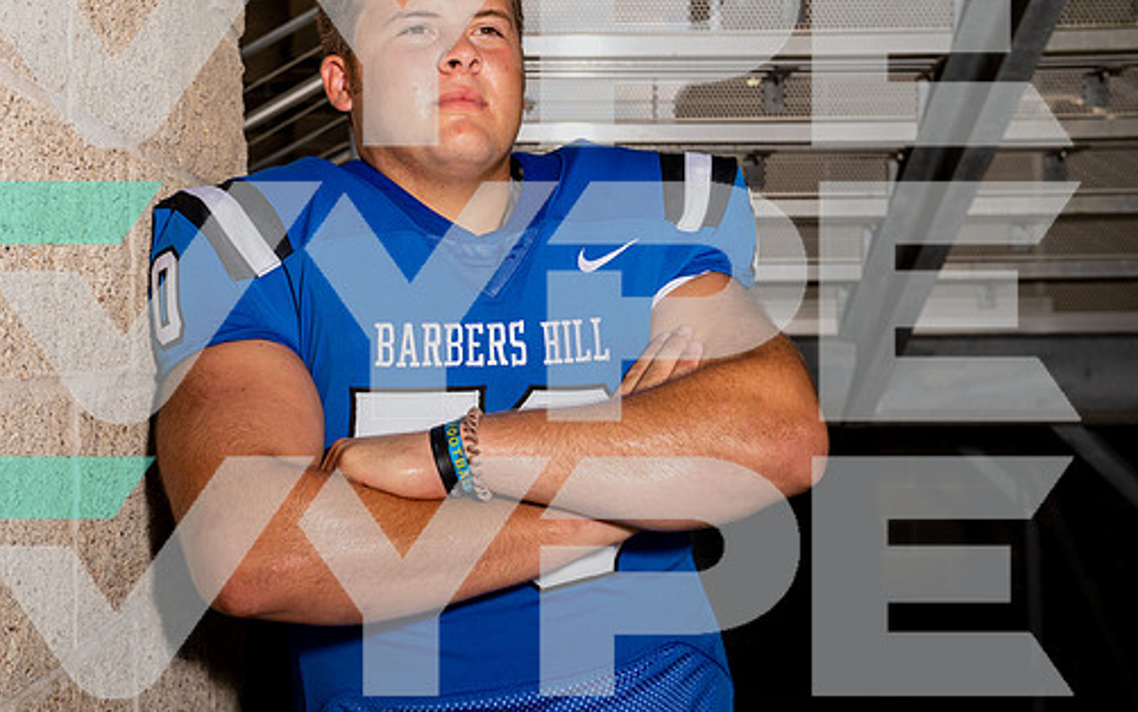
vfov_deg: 24.4
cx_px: 503
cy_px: 303
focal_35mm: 53
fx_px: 1644
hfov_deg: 38.1
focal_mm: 45
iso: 100
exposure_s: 1/250
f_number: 7.1
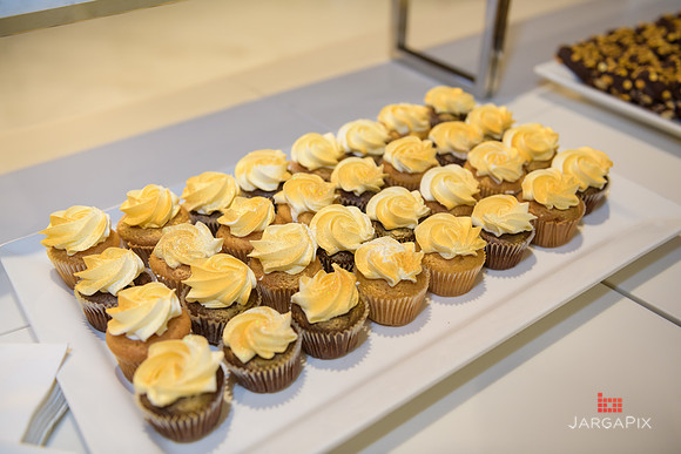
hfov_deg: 54.4
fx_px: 662
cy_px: 227
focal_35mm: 35
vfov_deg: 37.9
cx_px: 340
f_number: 3.2
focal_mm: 35
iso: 400
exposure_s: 1/125
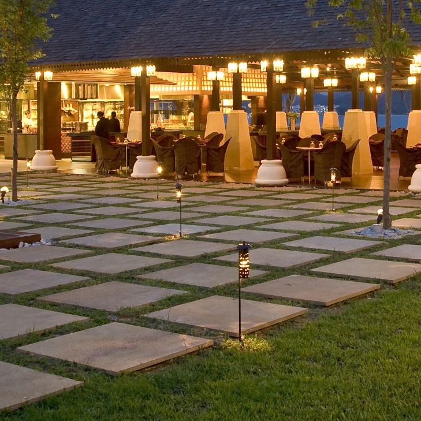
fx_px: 867
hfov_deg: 27.1
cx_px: 289
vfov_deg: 27.0
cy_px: 109
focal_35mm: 63
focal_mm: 18
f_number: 5.6
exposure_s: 1.3
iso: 200
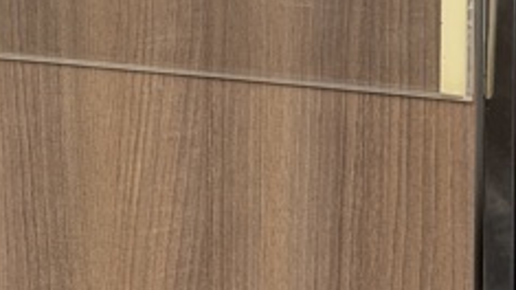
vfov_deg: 5.3
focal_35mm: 223
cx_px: -459
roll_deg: -1.3
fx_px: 3050
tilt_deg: +0.6
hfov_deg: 9.2
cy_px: -345
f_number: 1.78
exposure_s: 1/60
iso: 125
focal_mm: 6.76
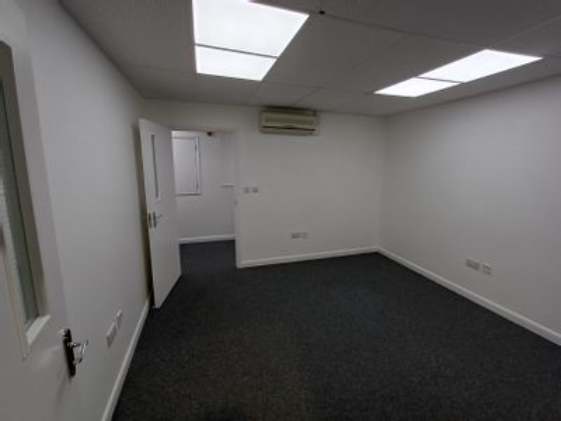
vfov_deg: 78.1
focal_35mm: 16
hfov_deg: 94.5
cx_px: 280
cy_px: 210
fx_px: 259
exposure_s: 1/100
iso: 50
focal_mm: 1.64
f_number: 2.2
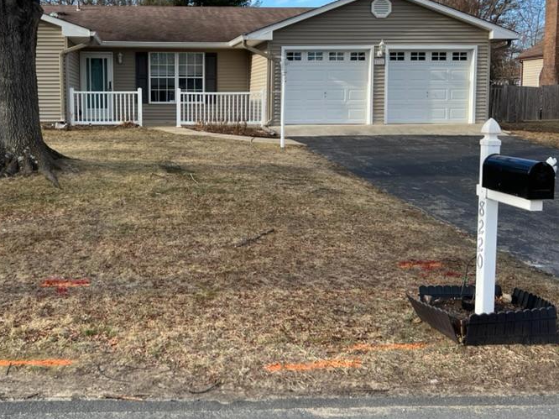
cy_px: 153
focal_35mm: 40
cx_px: 193
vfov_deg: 35.7
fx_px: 646
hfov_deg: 46.2
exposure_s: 1/1058
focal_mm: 5.7
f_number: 1.5
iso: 50
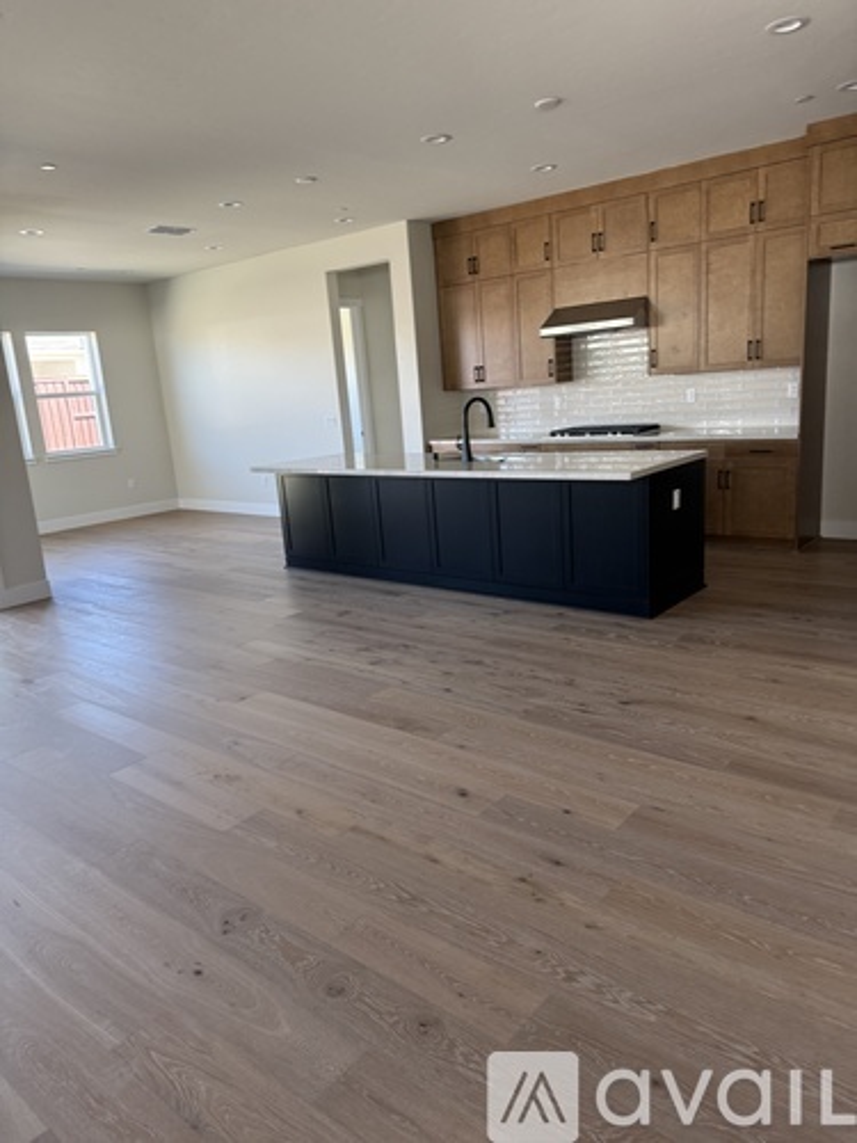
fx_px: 792
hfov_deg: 56.8
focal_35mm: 24
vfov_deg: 71.6
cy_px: 572
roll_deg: +3.5
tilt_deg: -12.1
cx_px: 428
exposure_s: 1/121
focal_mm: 6.76
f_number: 1.78
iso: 160
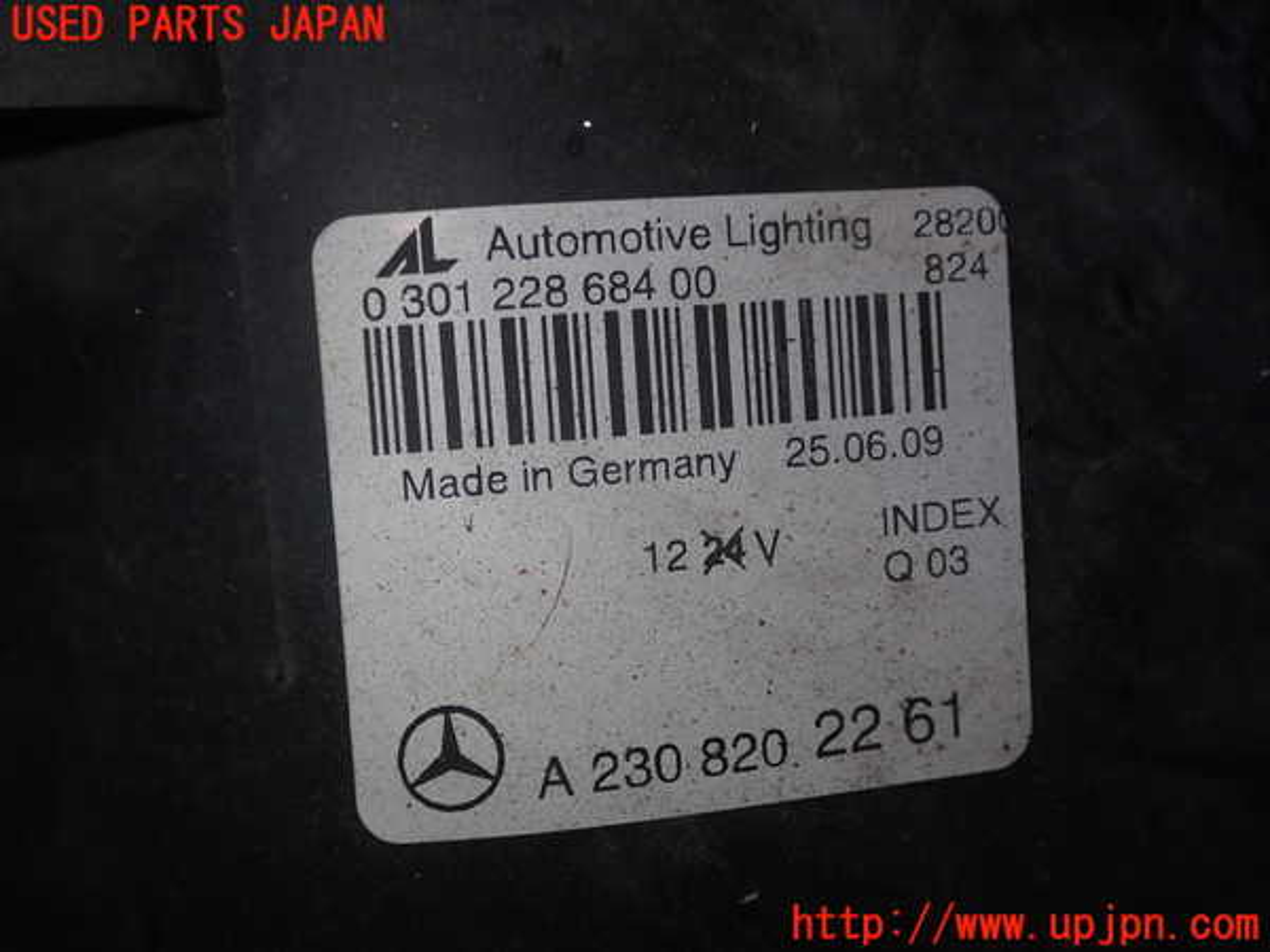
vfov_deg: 37.7
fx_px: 1394
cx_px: 635
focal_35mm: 38
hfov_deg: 49.0
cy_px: 476
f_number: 8
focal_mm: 6.83
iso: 200
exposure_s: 1/40
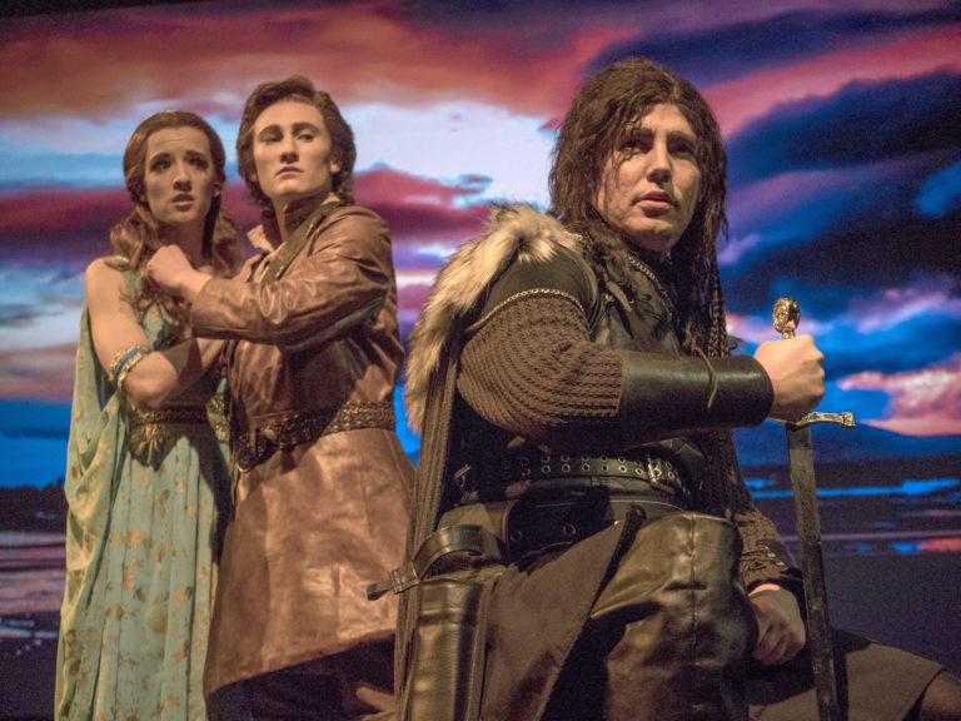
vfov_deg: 21.0
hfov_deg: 27.8
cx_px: 480
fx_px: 1943
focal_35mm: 70
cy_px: 360
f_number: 2.8
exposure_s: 1/80
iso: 1600
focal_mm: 35
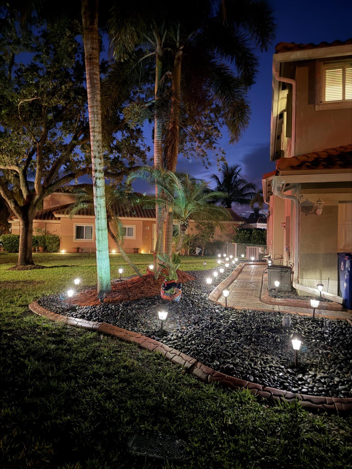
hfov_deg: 56.8
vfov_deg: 71.6
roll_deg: -0.8
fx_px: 325
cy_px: 234
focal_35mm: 24
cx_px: 176
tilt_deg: +1.2
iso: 2000
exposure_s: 1/5
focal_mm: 6.76
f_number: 1.78
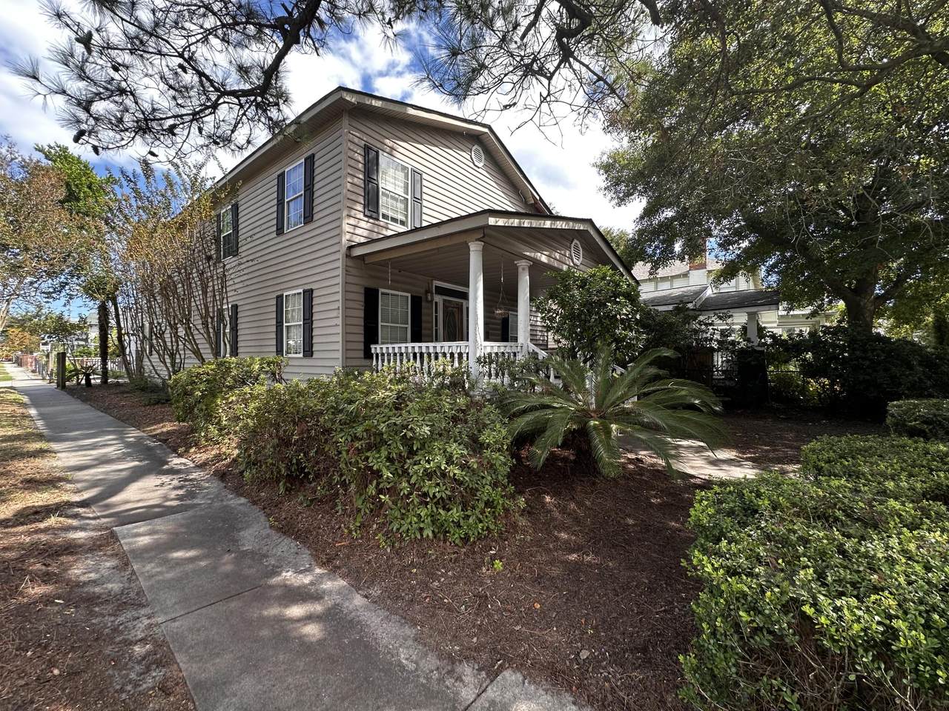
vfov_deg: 85.7
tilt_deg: +1.0
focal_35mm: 14
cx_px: 474
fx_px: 384
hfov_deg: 102.1
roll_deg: +0.6
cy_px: 356
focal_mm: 2.22
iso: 40
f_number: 2.2
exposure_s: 1/241
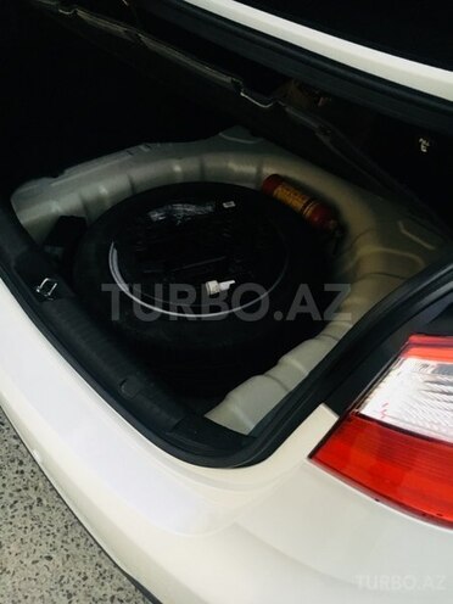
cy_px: 302
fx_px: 506
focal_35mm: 29
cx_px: 226
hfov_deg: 48.2
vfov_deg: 61.7
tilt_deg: -45.3
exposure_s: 1/17
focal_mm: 4.15
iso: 400
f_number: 2.2
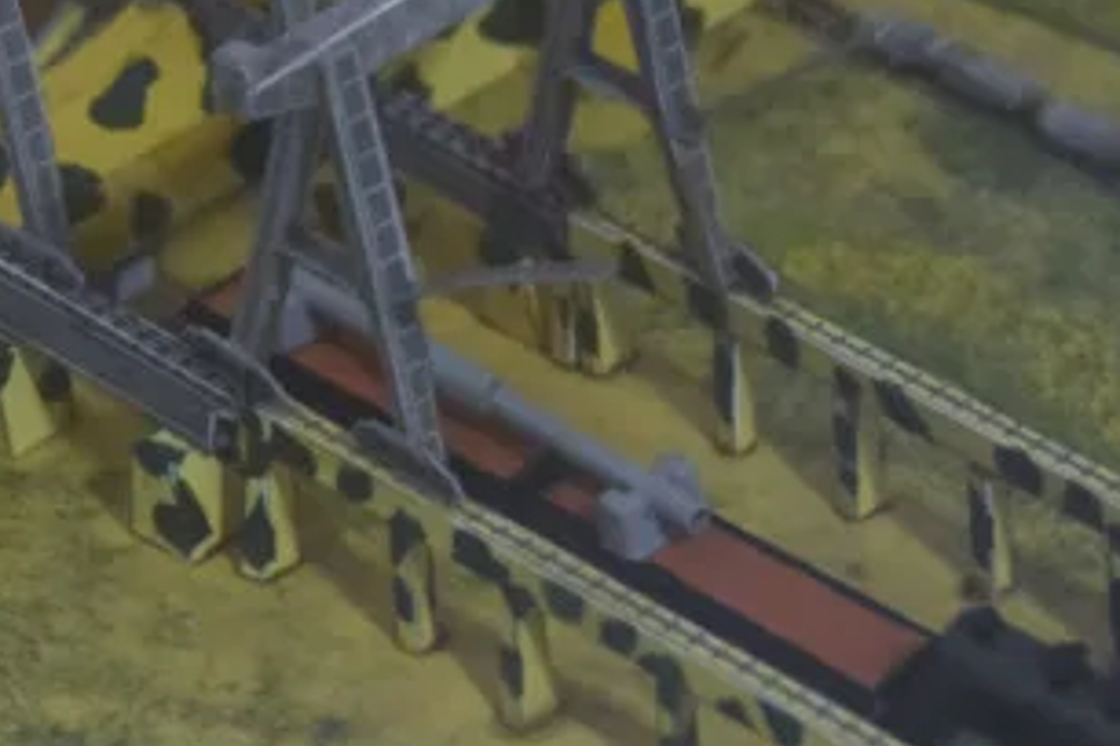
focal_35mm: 247
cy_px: 461
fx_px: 7684
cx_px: 172
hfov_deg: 8.3
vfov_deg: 5.6
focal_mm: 42
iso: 3600
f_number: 4.8
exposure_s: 1/60
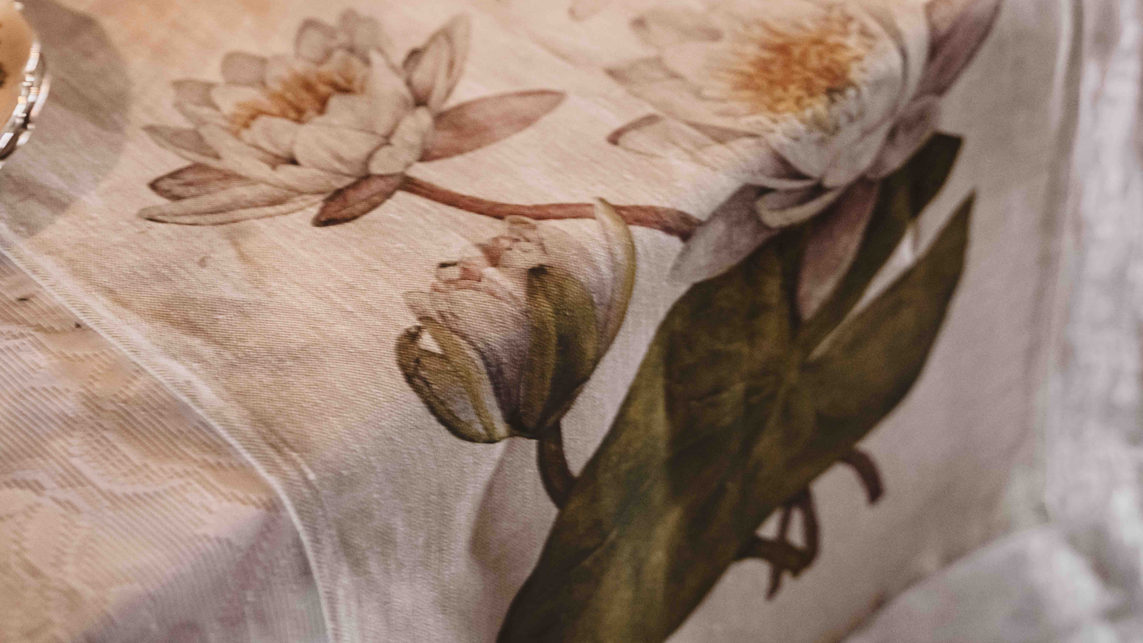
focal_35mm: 71
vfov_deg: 16.2
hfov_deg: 29.7
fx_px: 2152
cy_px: -164
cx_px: 569
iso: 1000
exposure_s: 1/30
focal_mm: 45
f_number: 2.8
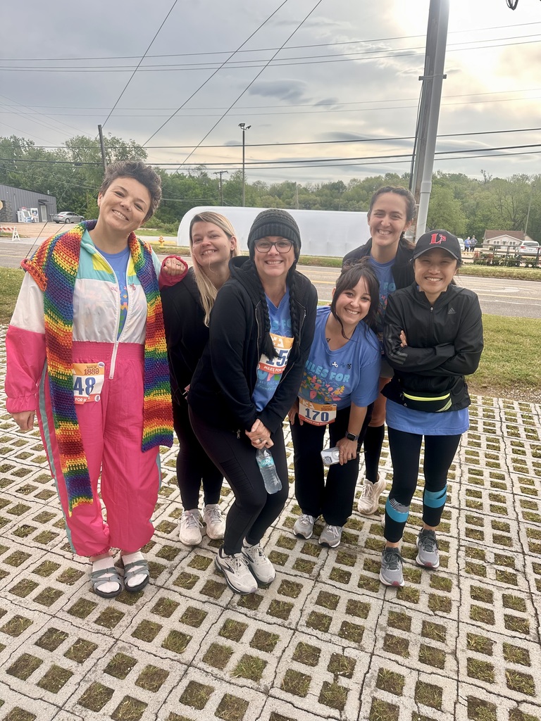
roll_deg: -2.4
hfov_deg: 56.8
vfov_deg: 71.6
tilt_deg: -15.2
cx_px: 270
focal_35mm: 24
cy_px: 360
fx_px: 500
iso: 80
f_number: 1.78
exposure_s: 1/779
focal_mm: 6.86
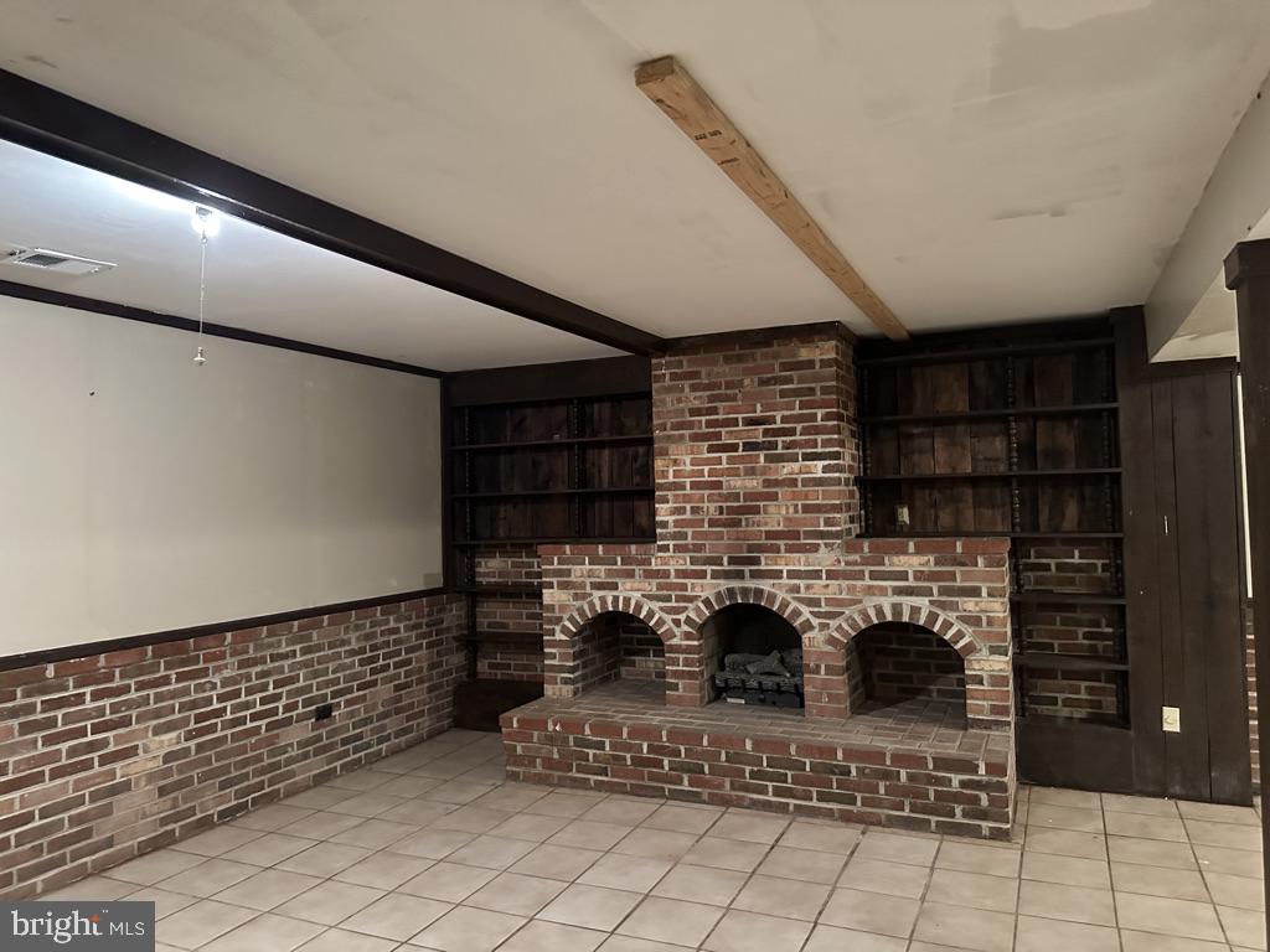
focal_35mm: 24
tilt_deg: +3.6
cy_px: 476
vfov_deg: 56.8
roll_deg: +1.3
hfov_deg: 71.6
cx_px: 635
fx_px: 881
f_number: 1.78
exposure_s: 1/30
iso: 1000
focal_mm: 6.86
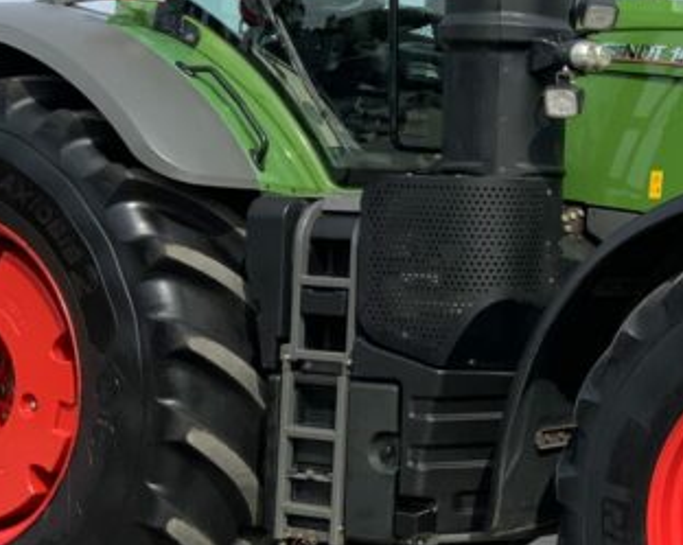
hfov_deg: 19.5
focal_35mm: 93
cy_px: 254
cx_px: 806
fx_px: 1878
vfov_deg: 16.5
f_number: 1.8
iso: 16
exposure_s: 1/1577
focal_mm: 3
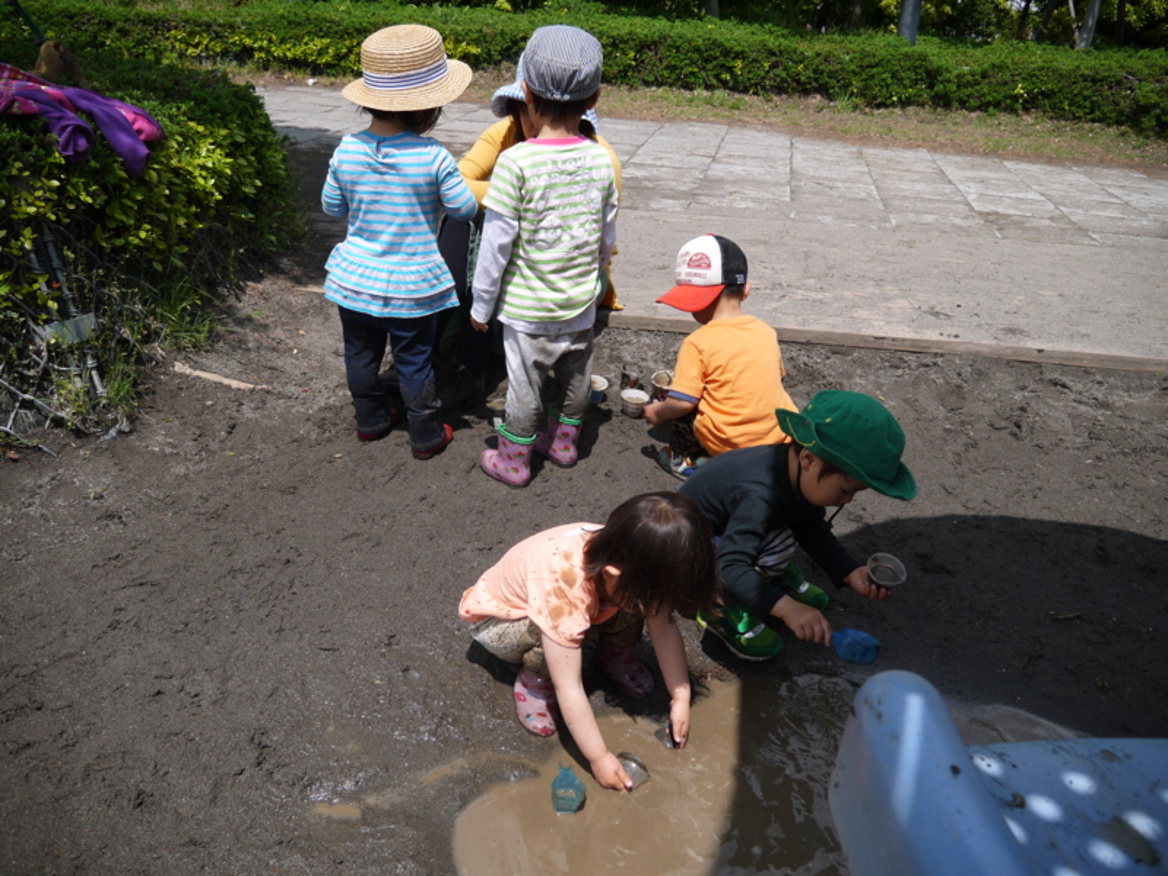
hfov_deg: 63.4
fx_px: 945
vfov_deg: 49.7
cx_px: 584
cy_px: 438
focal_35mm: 28
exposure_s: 1/1600
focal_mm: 14
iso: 160
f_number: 4
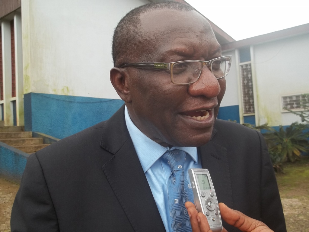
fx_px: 295
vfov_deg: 42.9
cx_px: 154
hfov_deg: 55.4
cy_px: 116
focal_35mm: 33
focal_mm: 5.9
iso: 64
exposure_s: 1/125
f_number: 3.3
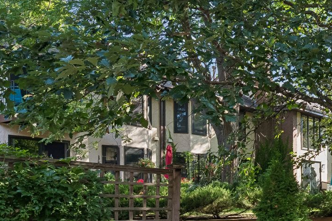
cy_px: 192
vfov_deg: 30.1
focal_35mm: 43
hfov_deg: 36.1
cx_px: 392
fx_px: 397
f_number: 9
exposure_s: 1/125
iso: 400
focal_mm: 16
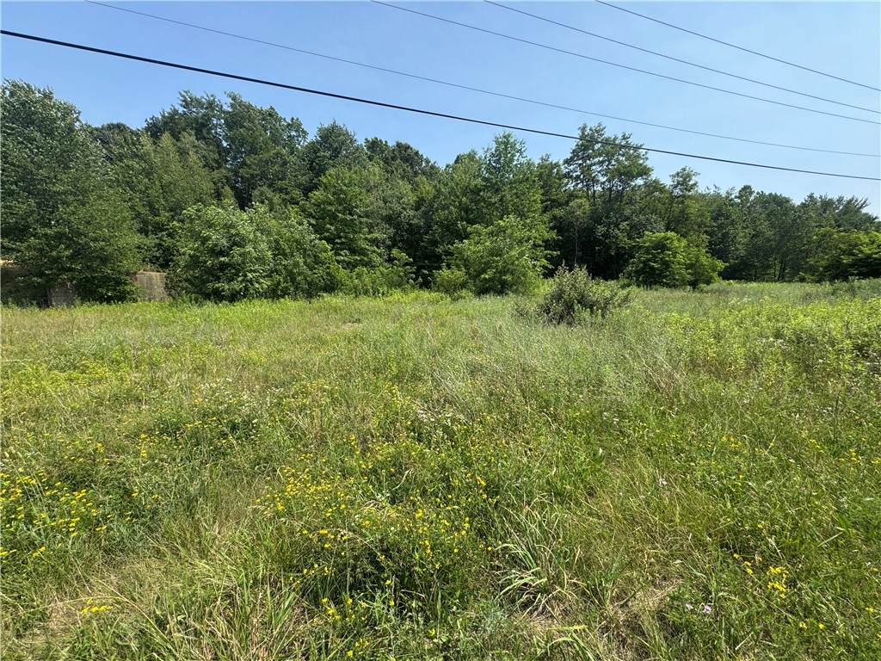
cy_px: 330
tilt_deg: -5.1
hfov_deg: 102.1
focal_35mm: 14
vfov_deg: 85.7
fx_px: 356
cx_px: 440
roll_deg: +1.3
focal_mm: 2.22
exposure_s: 1/910
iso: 40
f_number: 2.2
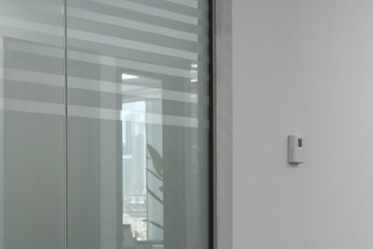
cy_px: 201
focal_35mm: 93
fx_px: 964
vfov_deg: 14.6
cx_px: -391
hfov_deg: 16.3
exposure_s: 1/125
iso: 2500
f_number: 6.7
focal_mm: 20
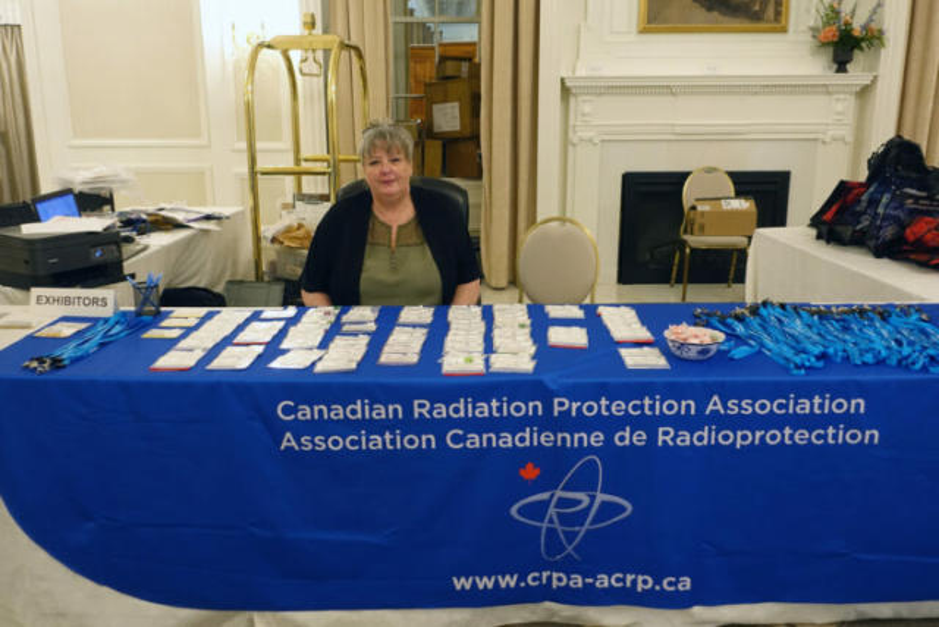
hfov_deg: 57.2
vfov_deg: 40.0
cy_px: 314
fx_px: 861
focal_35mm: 33
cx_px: 470
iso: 640
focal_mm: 11.93
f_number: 2.8
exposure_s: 1/40
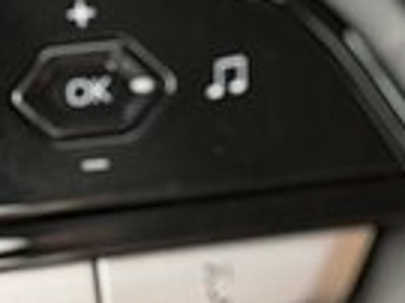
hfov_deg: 10.1
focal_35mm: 195
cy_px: 129
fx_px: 2279
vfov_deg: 7.6
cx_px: 72
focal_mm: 6.76
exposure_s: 1/91
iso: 100
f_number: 1.78
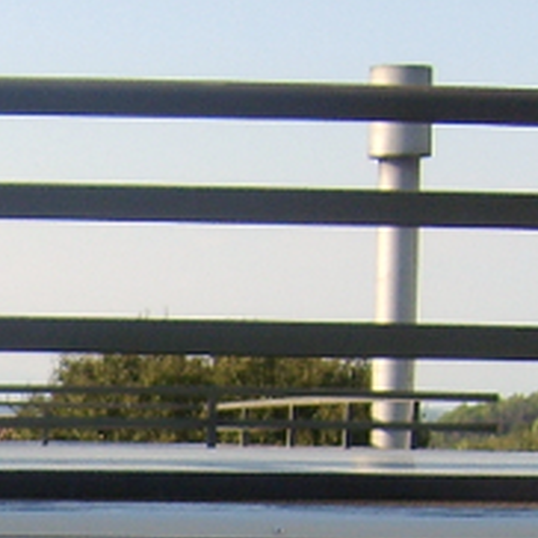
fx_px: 2690
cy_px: 865
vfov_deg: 10.9
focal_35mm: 153
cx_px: -411
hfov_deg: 10.7
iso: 50
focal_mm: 5.8
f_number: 2.8
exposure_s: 1/750
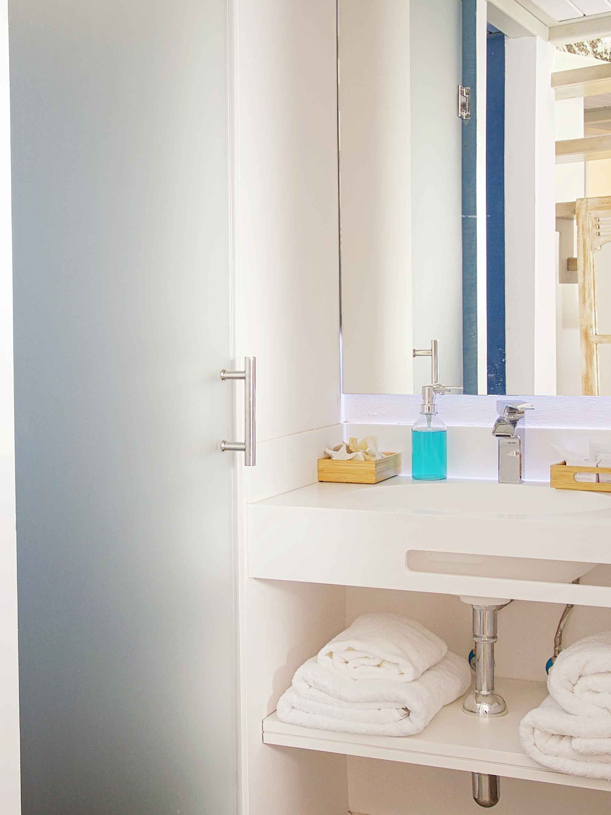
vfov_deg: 34.3
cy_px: 374
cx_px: 210
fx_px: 1318
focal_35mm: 56
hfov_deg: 26.0
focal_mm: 35
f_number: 10
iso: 500
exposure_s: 1/10
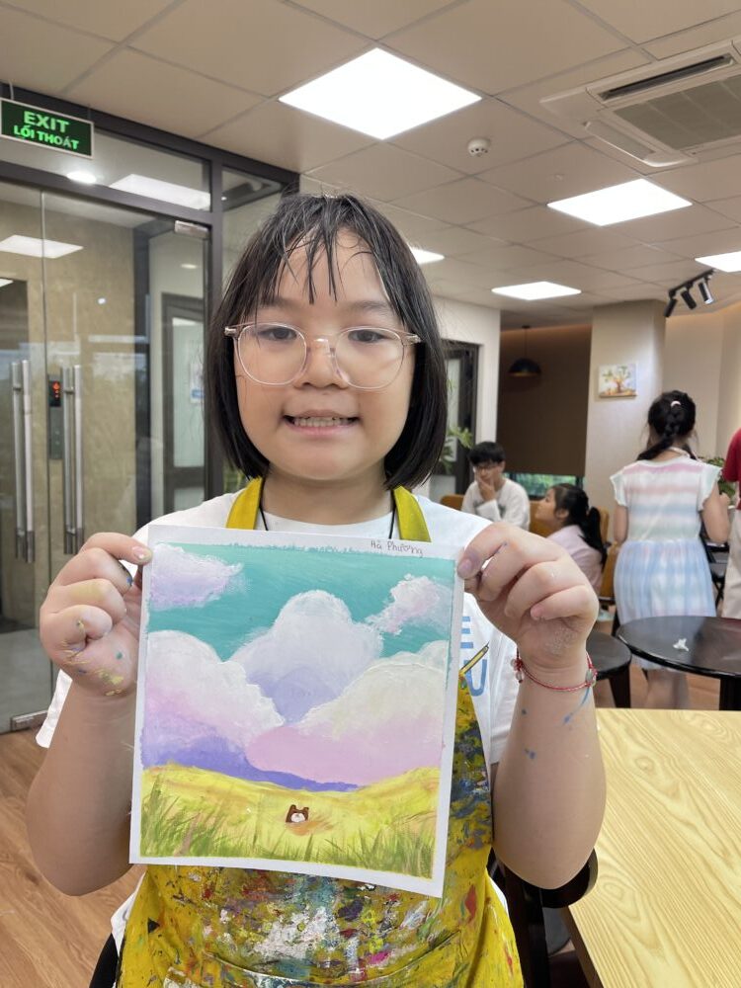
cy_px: 494
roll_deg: -1.7
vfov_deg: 69.4
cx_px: 370
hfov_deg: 54.9
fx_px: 714
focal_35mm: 25
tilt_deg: -5.1
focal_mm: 5.1
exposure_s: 1/121
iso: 100
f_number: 1.6
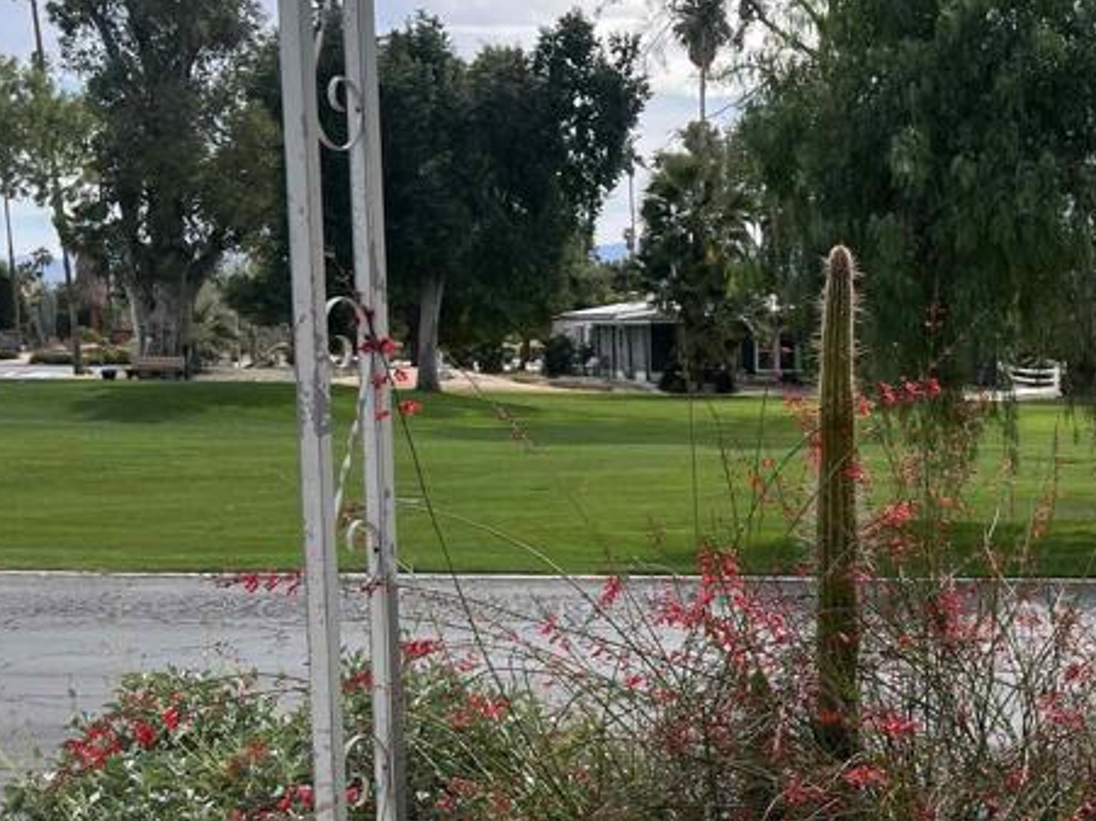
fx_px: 1868
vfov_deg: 24.6
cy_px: 576
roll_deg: -0.5
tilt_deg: -7.0
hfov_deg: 29.4
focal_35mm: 59
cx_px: 1210
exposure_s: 1/2841
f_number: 1.5
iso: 50
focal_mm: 5.7
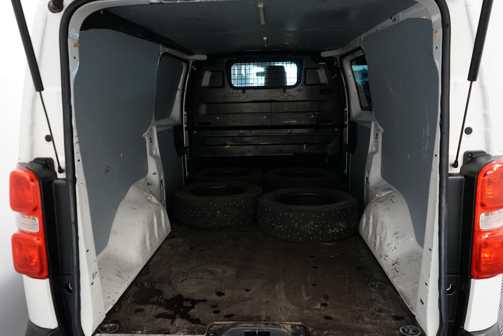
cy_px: 168
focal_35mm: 29
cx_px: 252
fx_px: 405
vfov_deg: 45.0
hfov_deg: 63.7
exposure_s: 1/160
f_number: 3.5
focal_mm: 29
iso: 3200
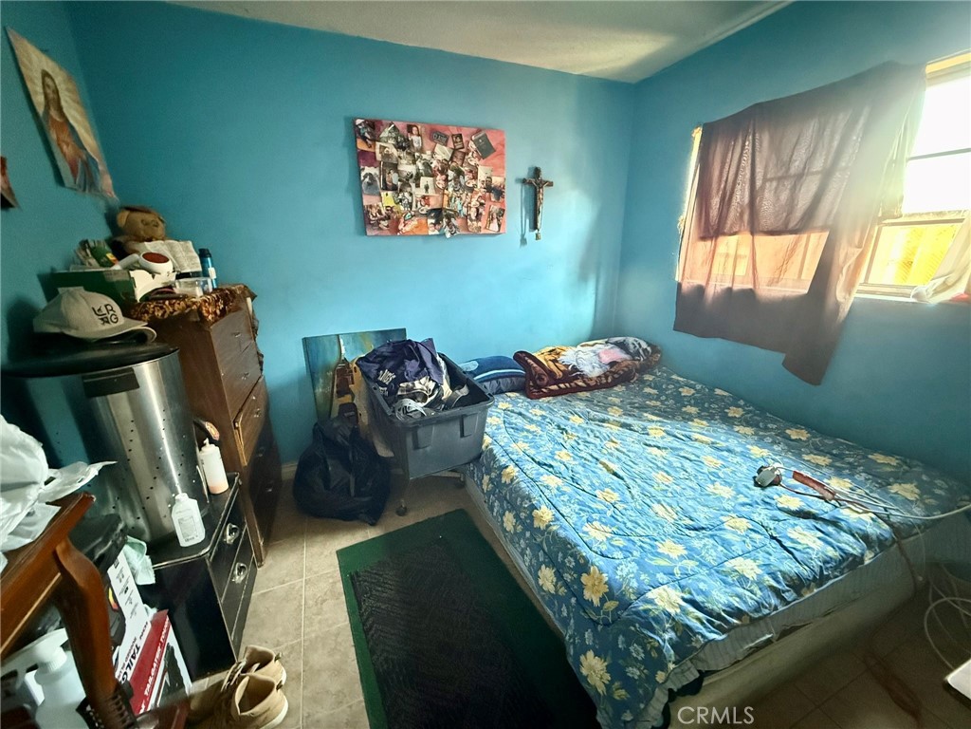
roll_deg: +1.1
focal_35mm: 14
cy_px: 364
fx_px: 393
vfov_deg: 85.7
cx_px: 486
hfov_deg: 102.1
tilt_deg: -16.3
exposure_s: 1/30
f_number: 2.2
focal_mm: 2.22
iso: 1600
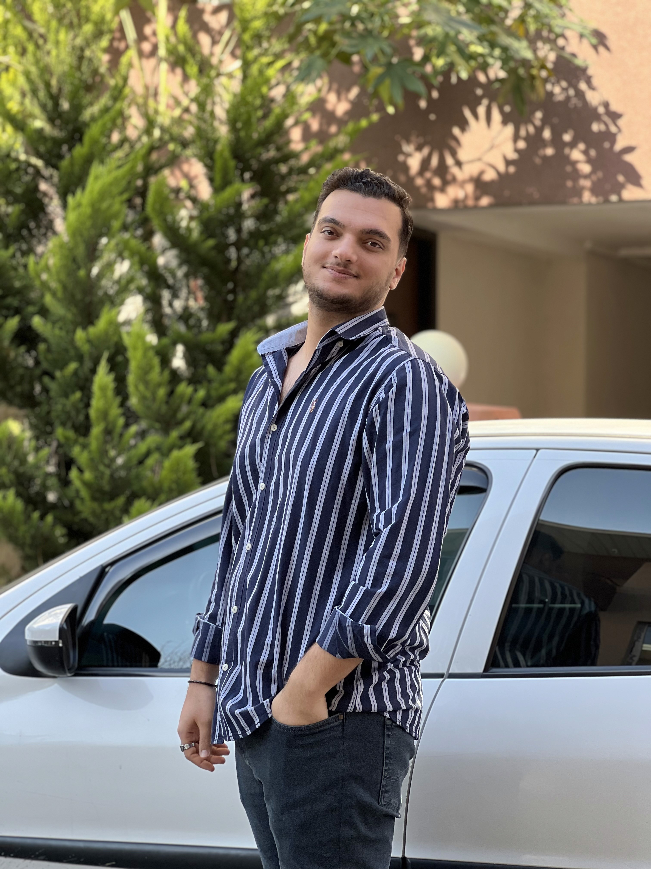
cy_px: 434
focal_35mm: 77
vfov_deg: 25.3
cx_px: 326
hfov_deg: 19.1
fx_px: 1931
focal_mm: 9
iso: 40
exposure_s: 1/121
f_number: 2.8
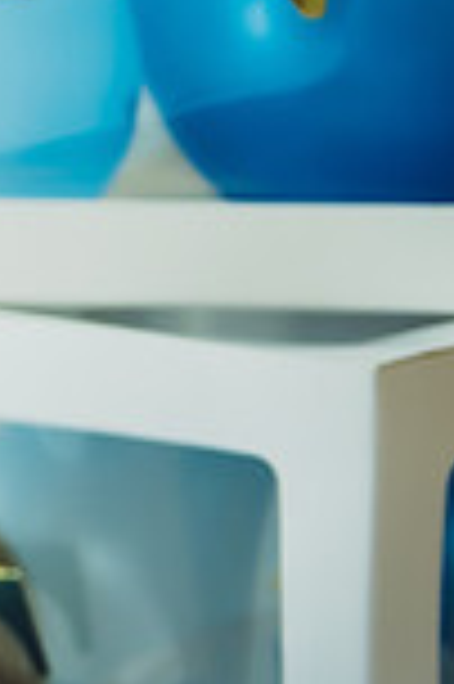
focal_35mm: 199
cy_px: 272
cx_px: -818
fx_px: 3773
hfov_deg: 6.4
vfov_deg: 10.3
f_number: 2.8
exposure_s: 1/125
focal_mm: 52
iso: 200
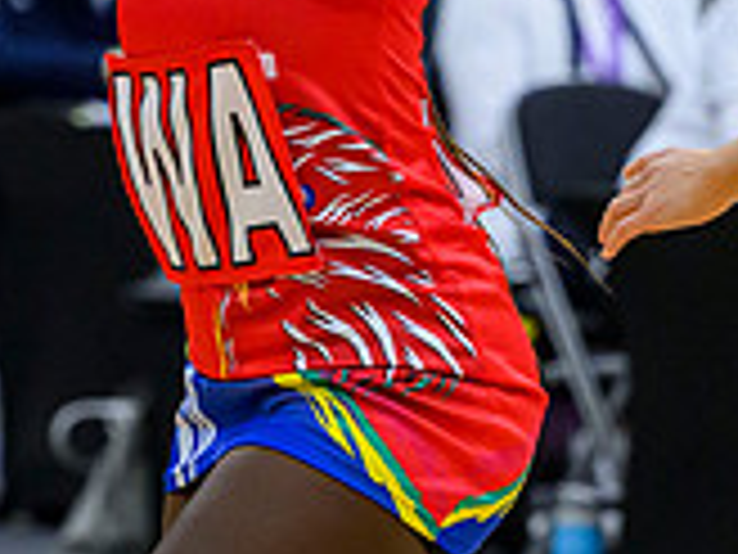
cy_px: 104
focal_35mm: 777
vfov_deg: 1.9
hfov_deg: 2.6
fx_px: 16565
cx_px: 52
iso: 4000
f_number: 4
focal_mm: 165
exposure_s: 1/800
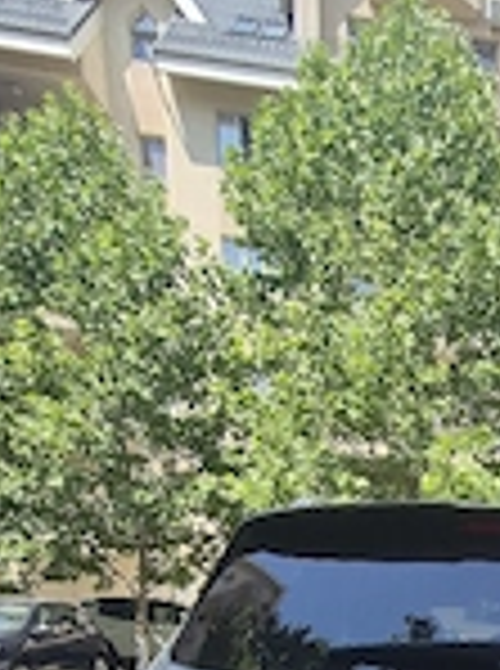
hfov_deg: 34.6
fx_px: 677
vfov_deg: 39.1
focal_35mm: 35
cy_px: 796
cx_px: 559
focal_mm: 2.2
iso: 50
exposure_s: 1/1111
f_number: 2.2
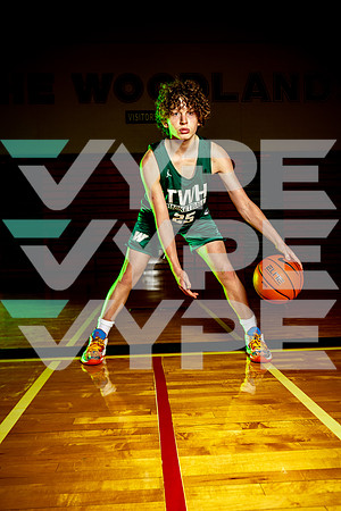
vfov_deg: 58.7
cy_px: 256
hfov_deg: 41.1
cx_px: 170
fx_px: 455
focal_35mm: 32
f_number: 5
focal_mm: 32
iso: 200
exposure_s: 1/250
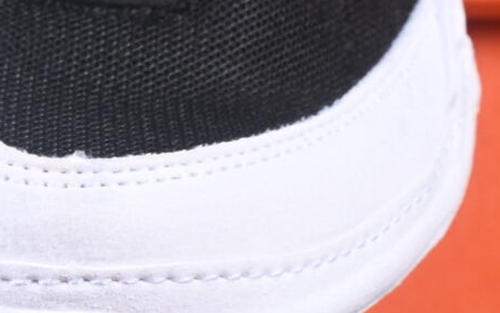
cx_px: -206
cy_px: -207
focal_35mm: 429
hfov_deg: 4.9
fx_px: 5846
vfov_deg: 3.1
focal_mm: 50
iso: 160
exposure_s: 1/60
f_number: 6.3
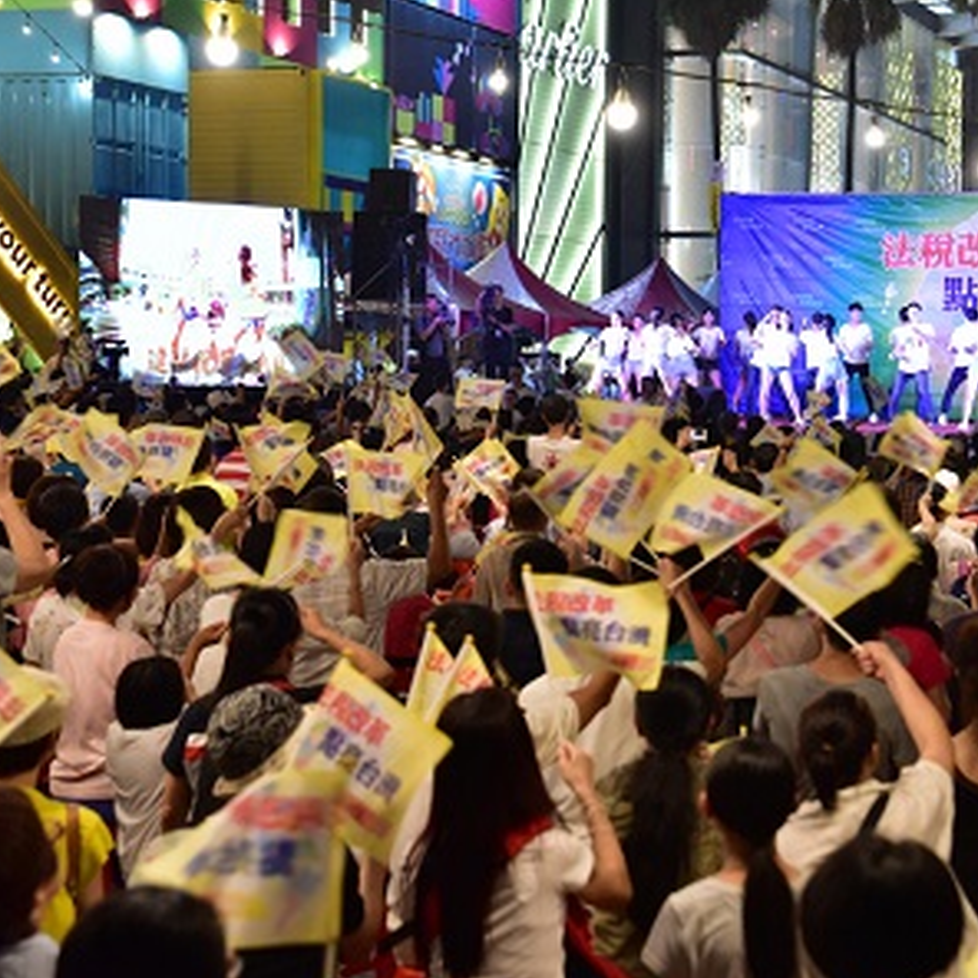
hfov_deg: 24.9
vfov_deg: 25.0
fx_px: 2206
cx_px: 648
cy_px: 509
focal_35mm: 69
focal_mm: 48
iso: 3200
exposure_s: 1/160
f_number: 4
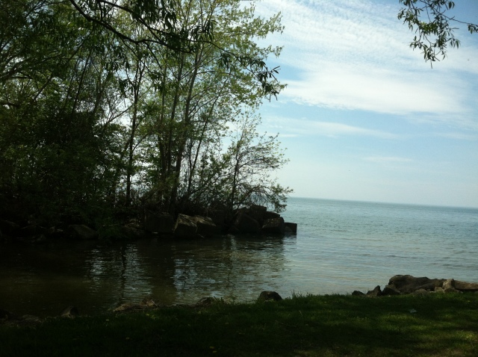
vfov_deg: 40.6
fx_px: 483
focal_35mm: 35
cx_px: 239
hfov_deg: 52.7
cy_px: 178
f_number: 2.8
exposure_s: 1/882
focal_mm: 3.85
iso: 80
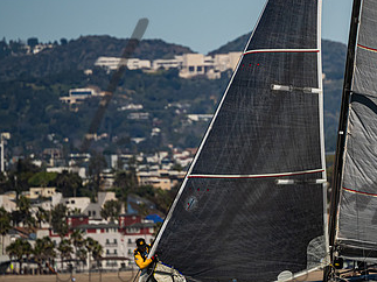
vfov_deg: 1.8
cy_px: 156
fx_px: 9101
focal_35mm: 836
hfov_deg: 2.4
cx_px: 331
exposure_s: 1/6400
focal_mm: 400
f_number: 5.6
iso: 400
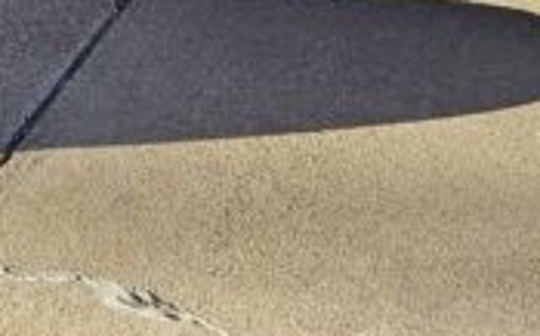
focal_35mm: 143
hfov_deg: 14.6
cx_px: 182
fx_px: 2102
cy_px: -752
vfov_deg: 7.7
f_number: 1.8
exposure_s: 1/499
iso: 25
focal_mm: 5.4
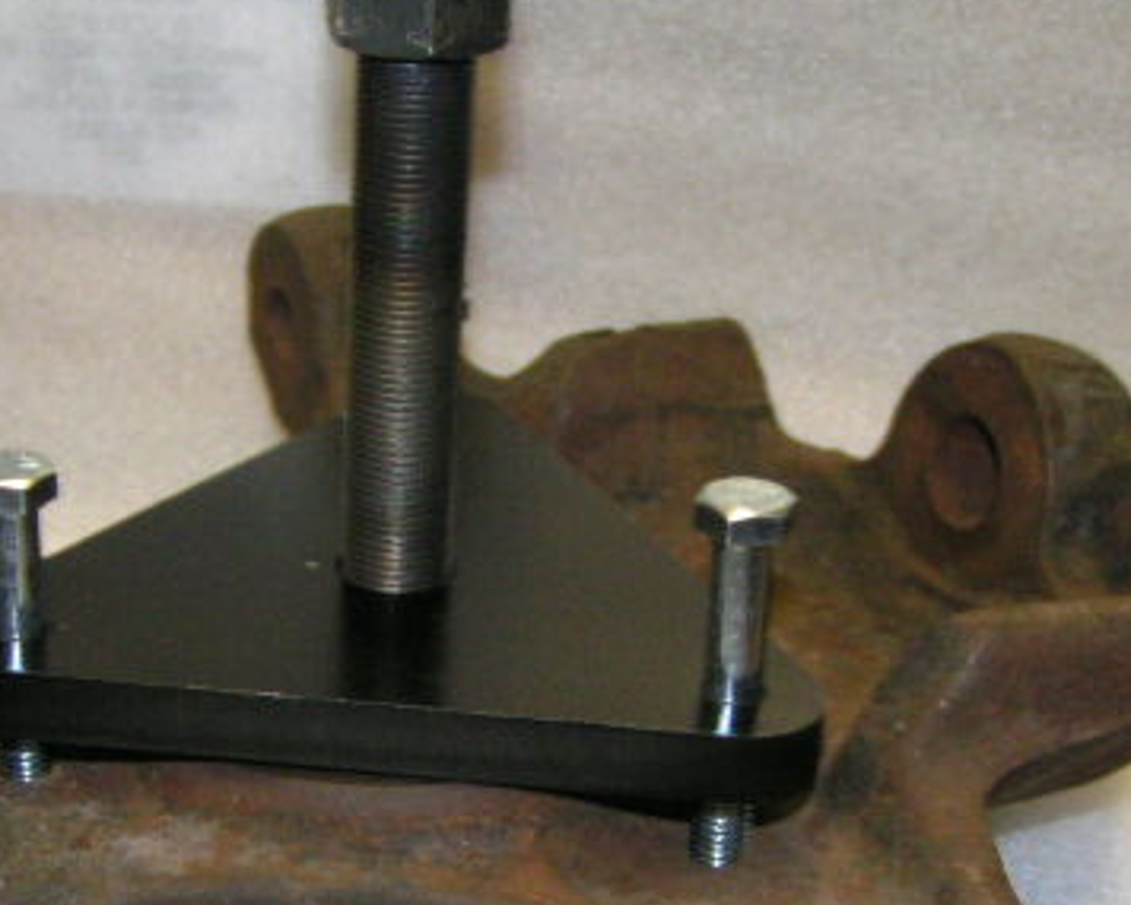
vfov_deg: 21.2
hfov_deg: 26.3
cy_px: 638
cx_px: 432
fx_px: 2411
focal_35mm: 72
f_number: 2.8
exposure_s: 1/50
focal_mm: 6.3
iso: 200
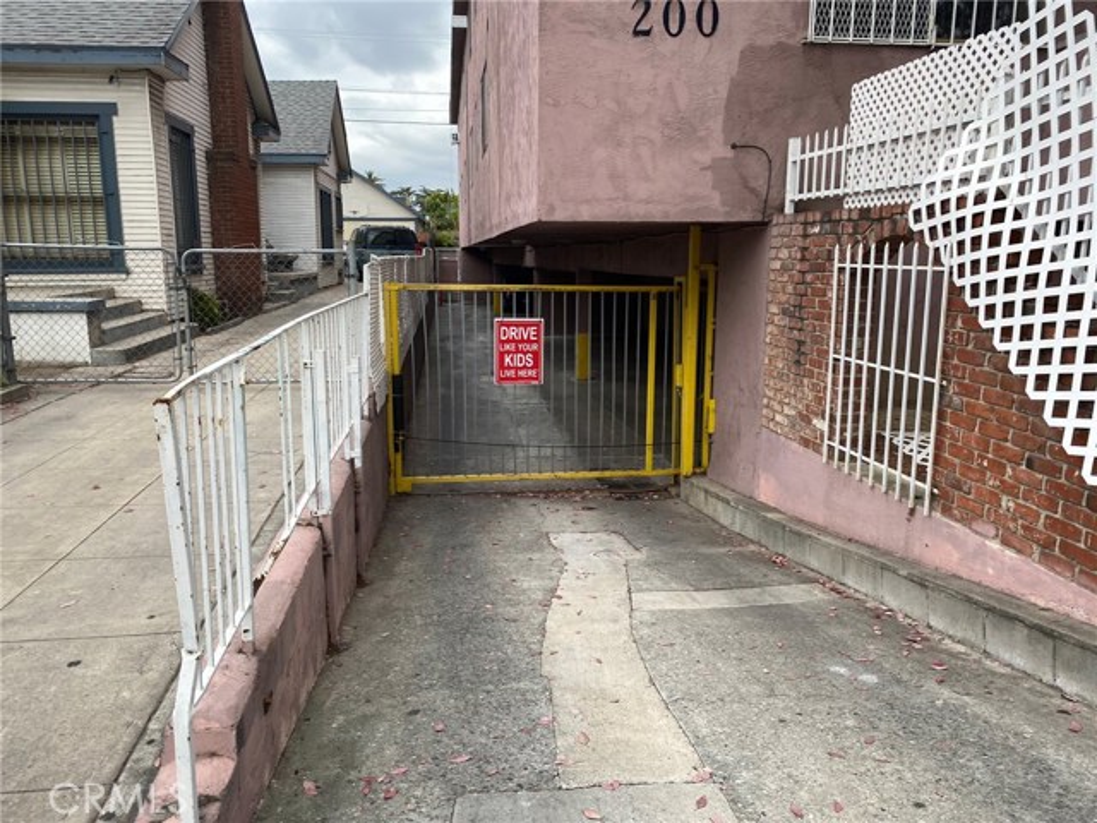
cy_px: 412
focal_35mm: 26
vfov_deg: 53.1
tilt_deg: -10.3
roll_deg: -0.4
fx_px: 824
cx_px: 548
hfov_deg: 67.3
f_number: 1.8
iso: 32
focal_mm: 4.25
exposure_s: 1/156
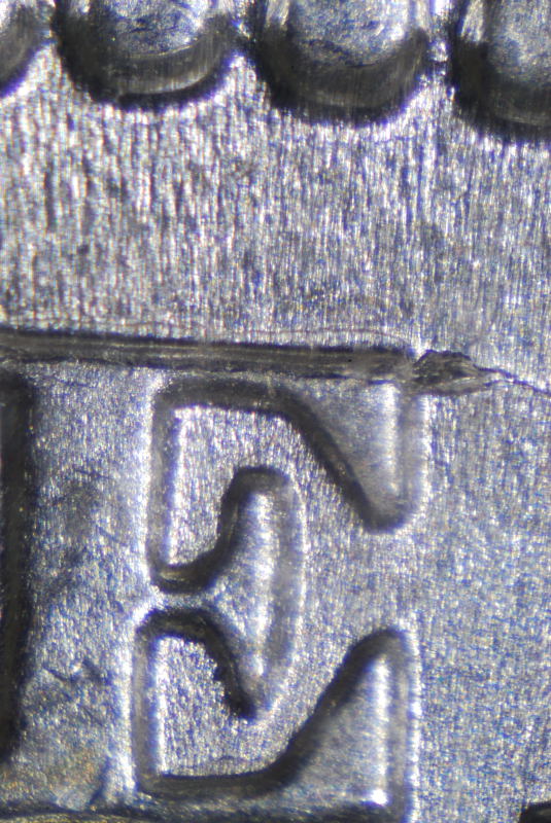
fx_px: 1890
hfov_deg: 16.6
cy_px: 412
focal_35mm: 82
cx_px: 276
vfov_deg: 24.6
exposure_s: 1/3
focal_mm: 55
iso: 100
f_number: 3.5
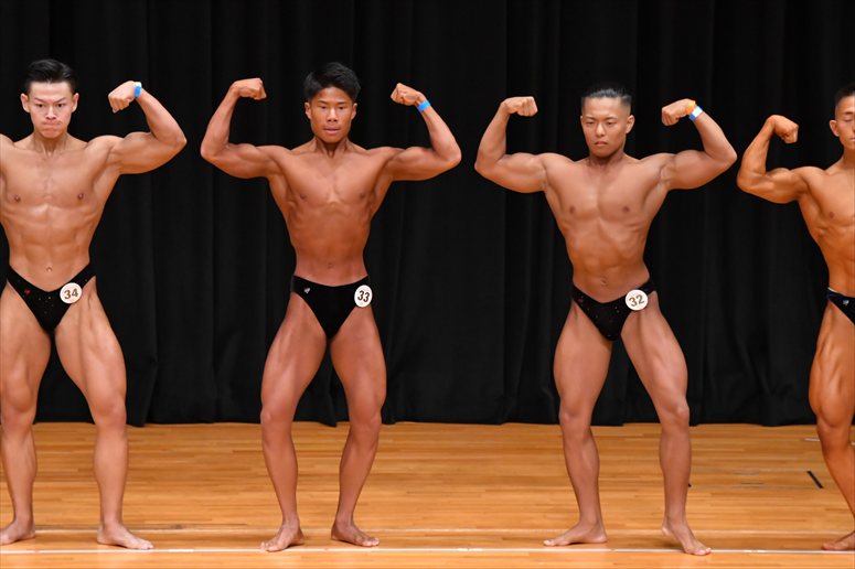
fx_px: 6766
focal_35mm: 285
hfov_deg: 7.2
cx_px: 428
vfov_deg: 4.8
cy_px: 284
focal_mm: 190
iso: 4000
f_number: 5.6
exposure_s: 1/400
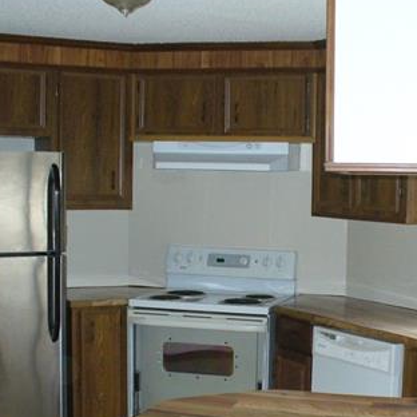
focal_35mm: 67
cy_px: 286
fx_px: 913
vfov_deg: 25.6
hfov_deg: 25.5
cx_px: 289
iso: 250
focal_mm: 6.1
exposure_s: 1/30
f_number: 2.8
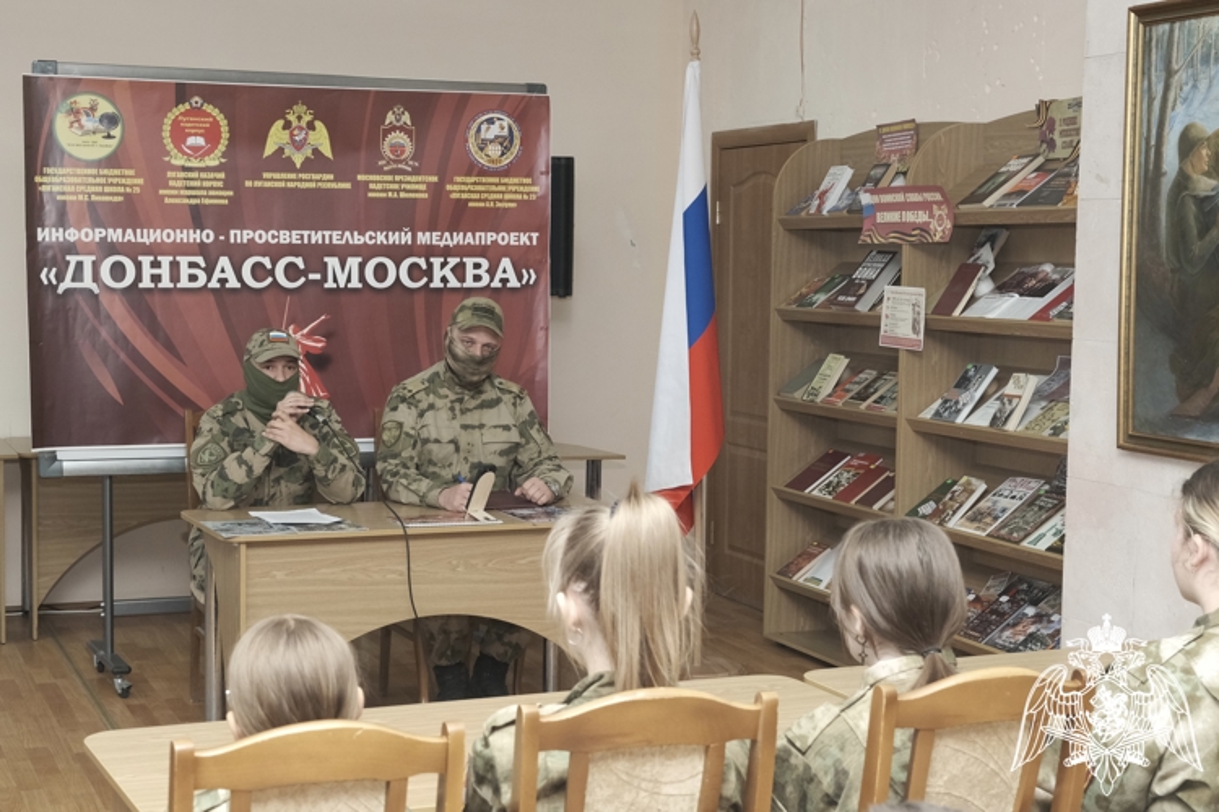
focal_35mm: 49
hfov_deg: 40.3
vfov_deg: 27.5
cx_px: 610
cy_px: 406
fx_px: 1659
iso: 2500
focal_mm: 32.5
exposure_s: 1/125
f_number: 5.6
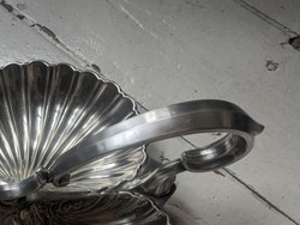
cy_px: 206
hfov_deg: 34.9
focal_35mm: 51
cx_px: 20
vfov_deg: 27.5
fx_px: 442
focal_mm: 5.43
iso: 177
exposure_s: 1/33.3
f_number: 1.89
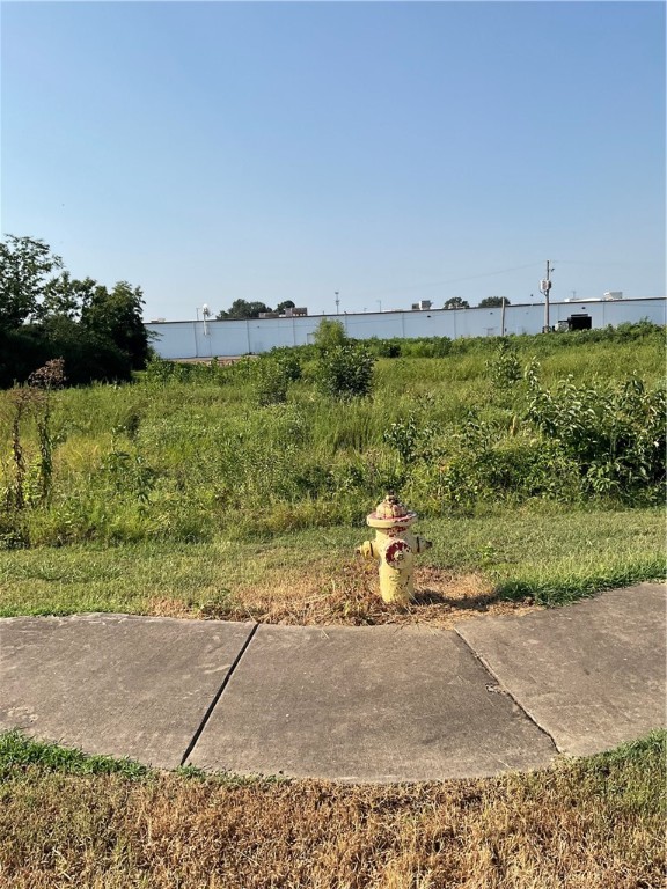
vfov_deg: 61.7
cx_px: 334
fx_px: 745
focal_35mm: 29
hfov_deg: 48.2
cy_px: 444
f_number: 1.8
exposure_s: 1/1984
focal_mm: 3
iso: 16
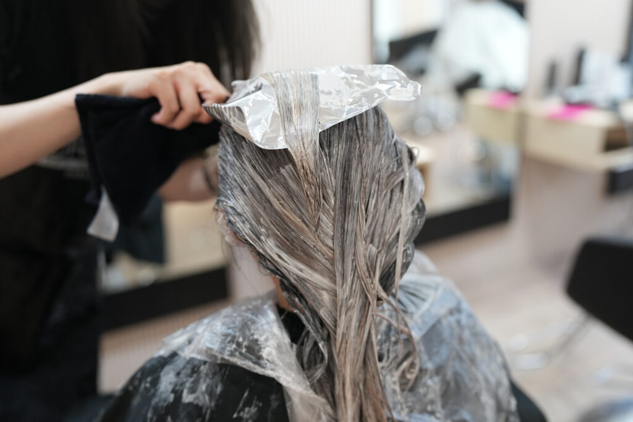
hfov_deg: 54.4
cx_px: 316
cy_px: 211
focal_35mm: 35
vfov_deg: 37.9
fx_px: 615
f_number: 2
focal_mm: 35
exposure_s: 1/320
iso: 2000
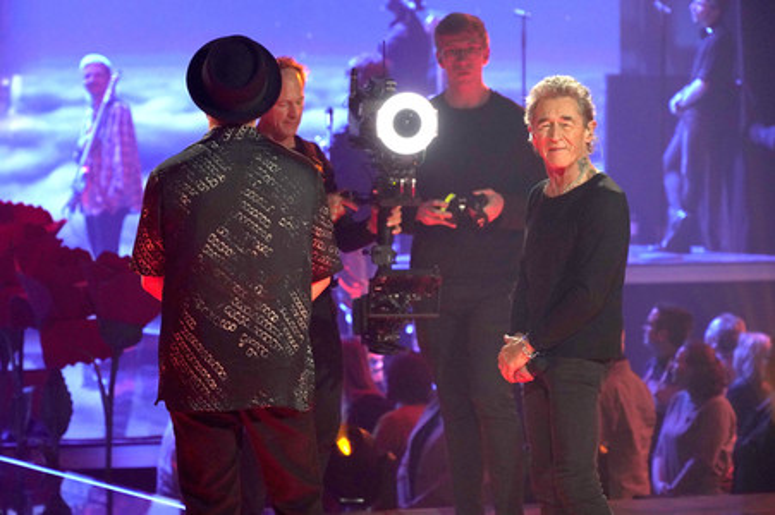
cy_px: 258
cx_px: 388
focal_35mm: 151
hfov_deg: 13.6
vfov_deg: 9.1
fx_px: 3248
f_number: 5.6
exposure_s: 1/200
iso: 3200
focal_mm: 151
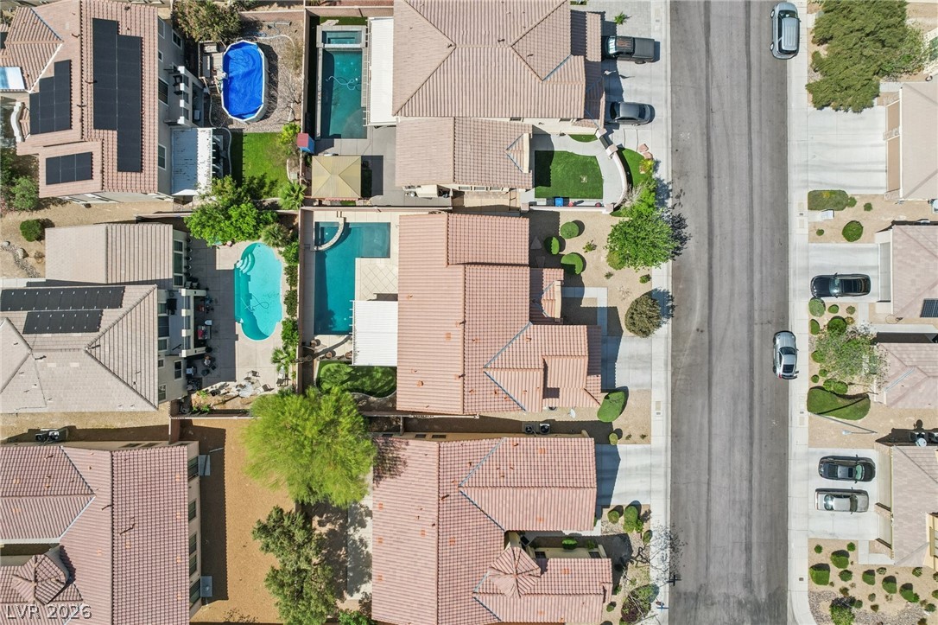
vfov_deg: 57.2
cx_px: 469
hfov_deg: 78.6
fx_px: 573
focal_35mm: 22
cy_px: 312
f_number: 2.8
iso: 120
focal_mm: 8.4
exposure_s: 1/2000
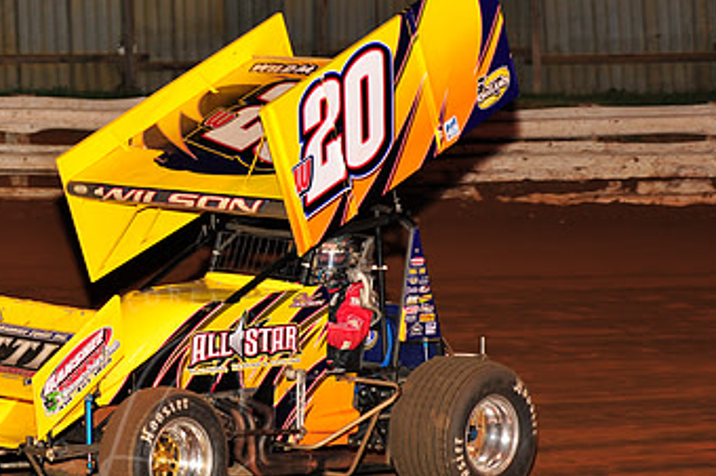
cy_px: 221
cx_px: 175
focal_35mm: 191
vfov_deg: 7.2
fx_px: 3795
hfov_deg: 10.8
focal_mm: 112
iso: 1000
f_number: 6.3
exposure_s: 1/320
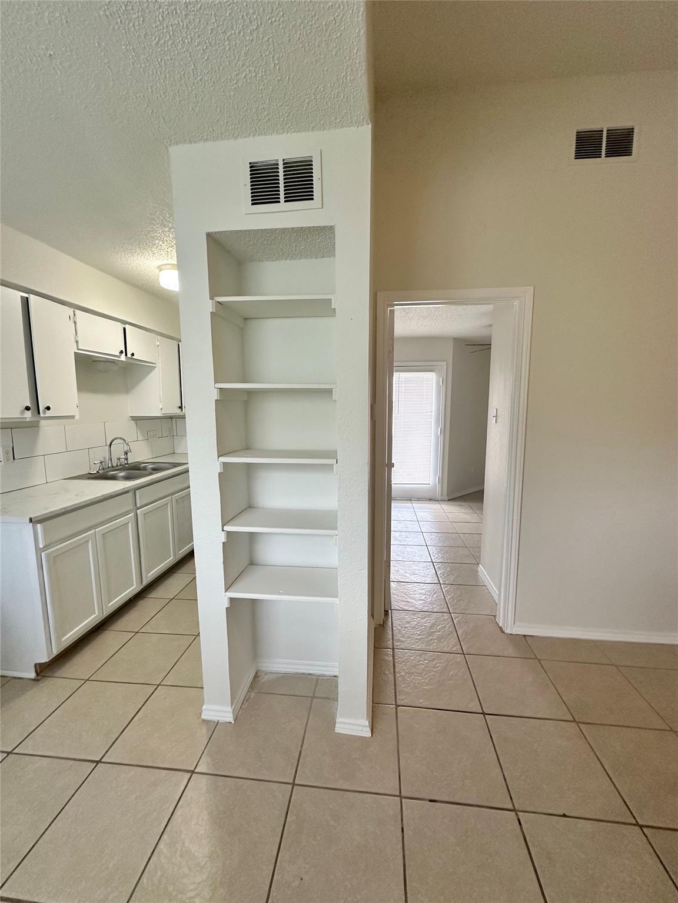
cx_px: 339
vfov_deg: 102.1
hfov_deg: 85.7
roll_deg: -1.8
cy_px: 452
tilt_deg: -7.1
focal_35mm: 14
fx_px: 366
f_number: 2.2
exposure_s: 1/120
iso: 200
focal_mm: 2.22
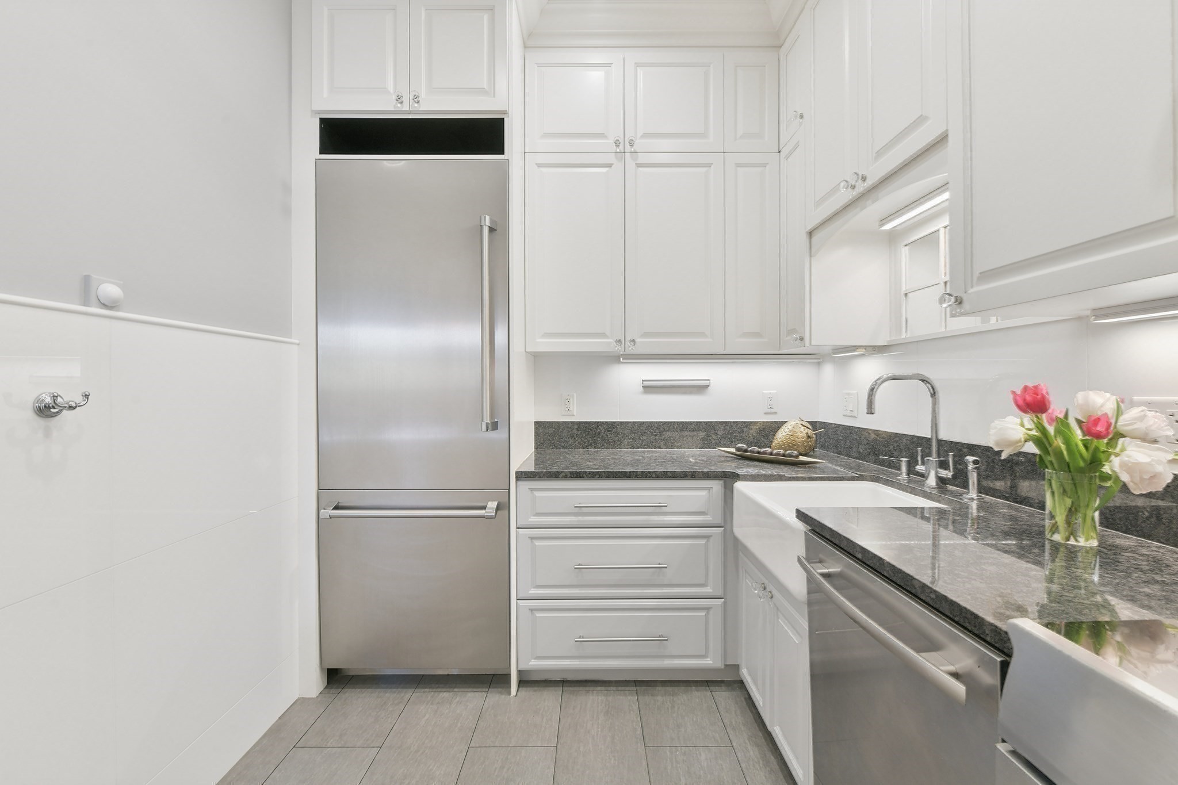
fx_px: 458
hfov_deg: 104.3
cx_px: 589
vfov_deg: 81.2
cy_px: 392
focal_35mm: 14
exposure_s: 1/20
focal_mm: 14
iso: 640
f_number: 9
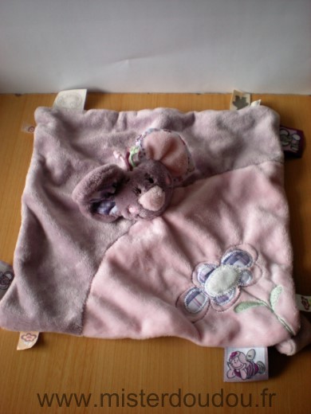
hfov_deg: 37.7
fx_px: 455
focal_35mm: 38
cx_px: 156
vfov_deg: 49.0
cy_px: 207
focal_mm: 6.3
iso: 125
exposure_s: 1/61.1
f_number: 3.1
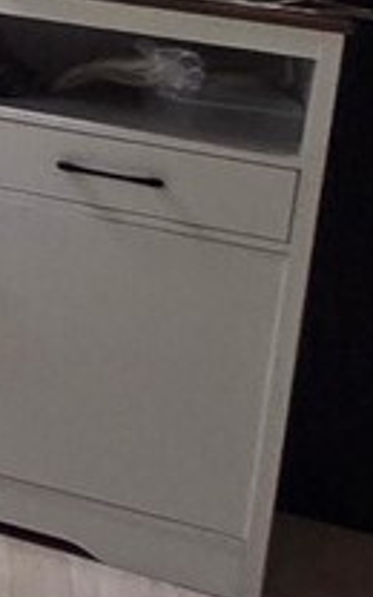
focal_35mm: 106
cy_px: -258
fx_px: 1724
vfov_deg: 17.9
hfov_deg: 6.4
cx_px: -1498
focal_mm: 2.2
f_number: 2.2
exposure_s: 1/60
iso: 160
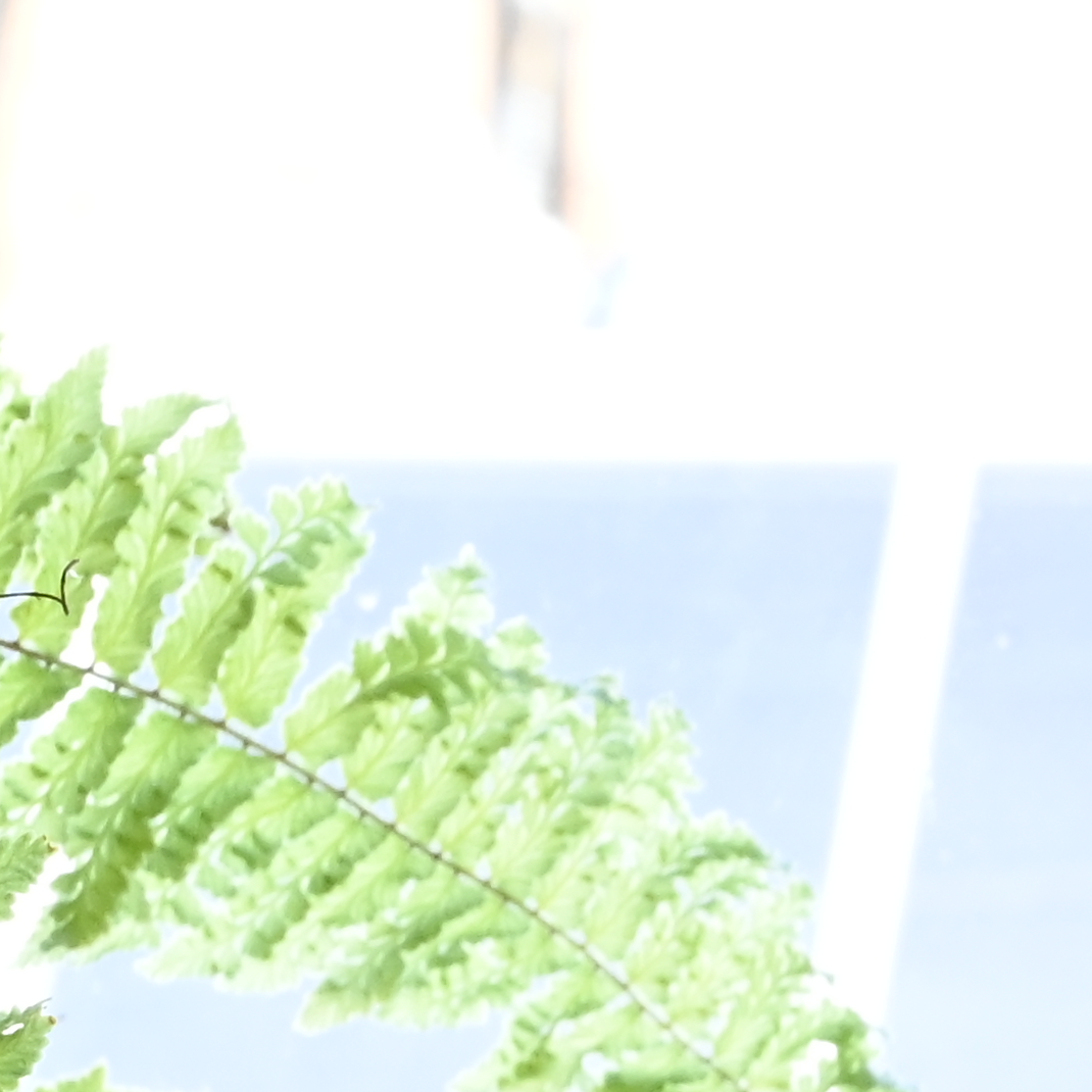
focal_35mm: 336
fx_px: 11992
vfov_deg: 5.2
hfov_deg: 5.1
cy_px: 1615
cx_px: 2622
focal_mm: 70
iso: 4000
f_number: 18
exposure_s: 1/125
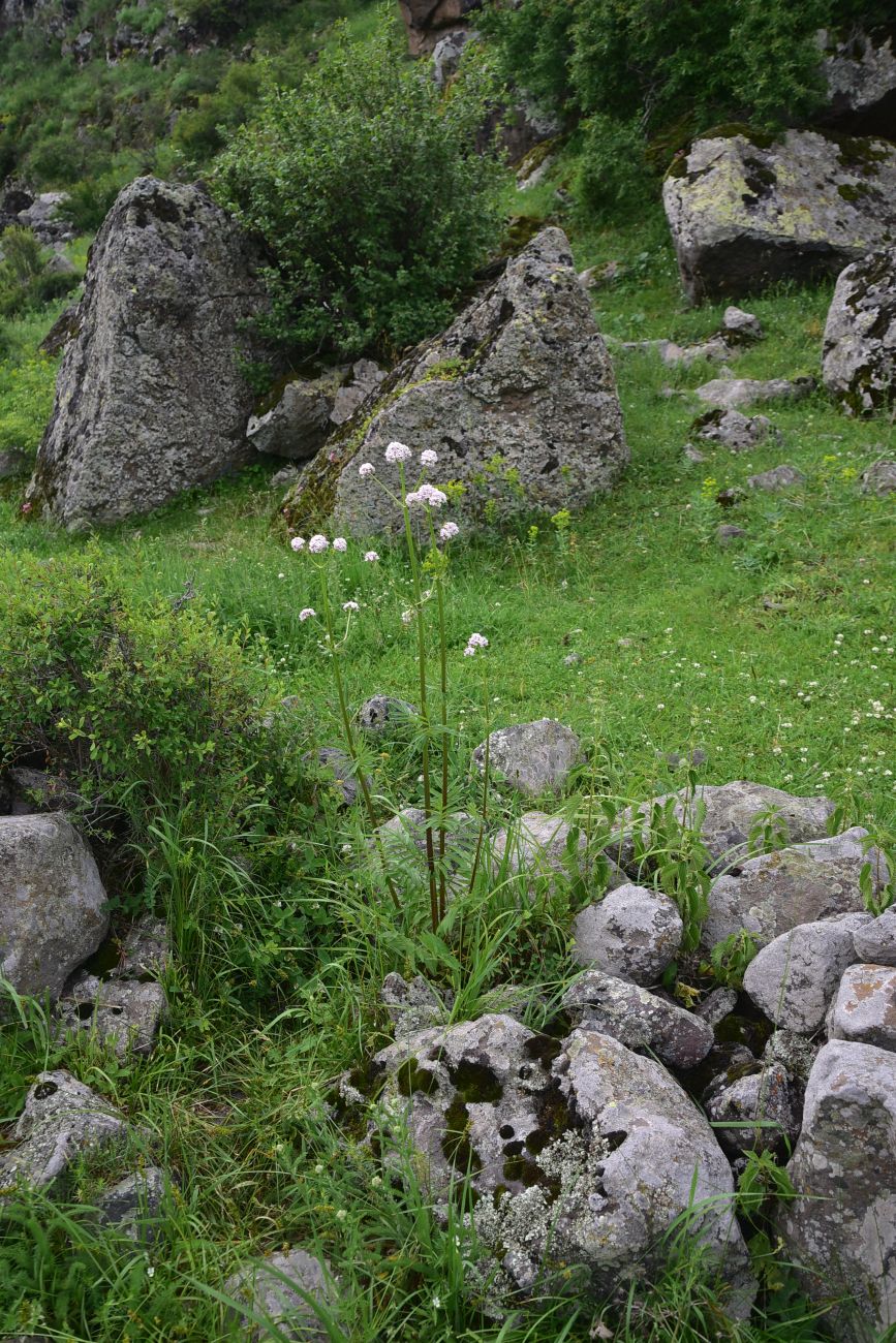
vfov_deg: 58.7
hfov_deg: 41.1
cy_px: 672
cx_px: 448
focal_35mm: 32
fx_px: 1194
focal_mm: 32
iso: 250
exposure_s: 1/125
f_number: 6.3
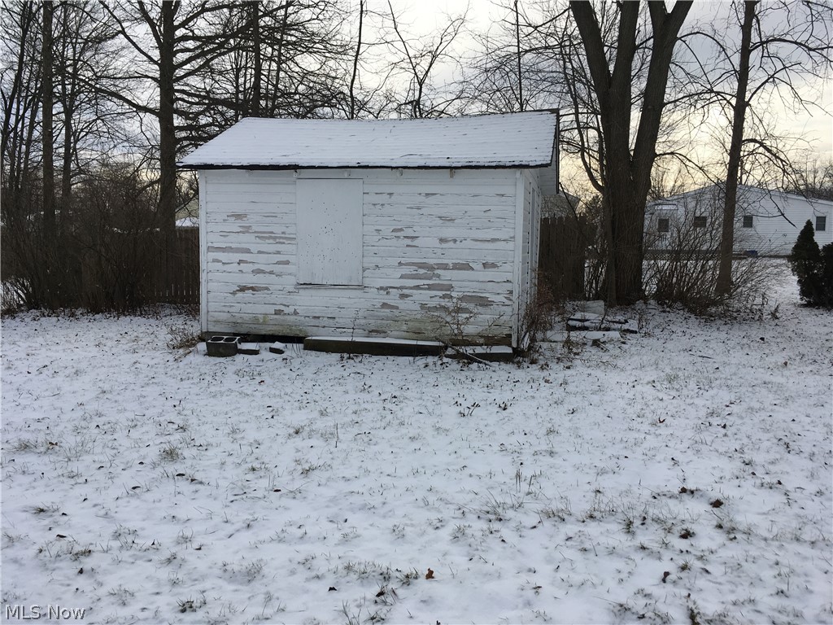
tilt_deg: -4.4
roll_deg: -2.5
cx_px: 416
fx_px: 698
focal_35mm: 29
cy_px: 312
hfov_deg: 61.7
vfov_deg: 48.2
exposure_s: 1/1672
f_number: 2.2
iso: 25
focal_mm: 4.15
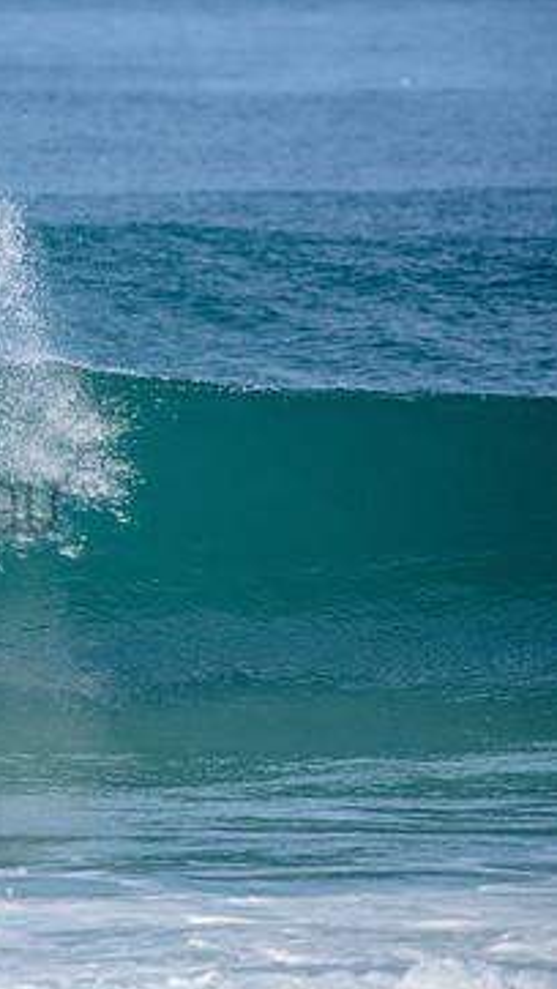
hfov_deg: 1.4
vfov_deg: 2.6
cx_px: -229
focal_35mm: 839
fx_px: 21999
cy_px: 471
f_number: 5.6
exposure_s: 1/2500
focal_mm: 500
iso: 250
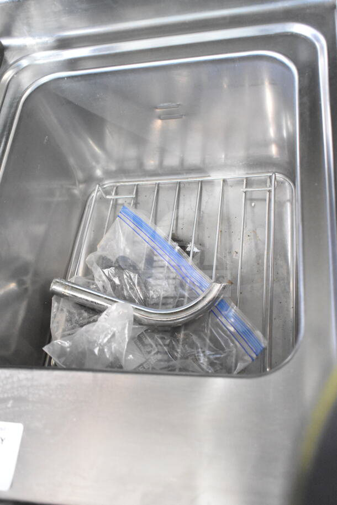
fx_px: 526
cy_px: 252
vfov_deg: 51.3
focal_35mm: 38
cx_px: 168
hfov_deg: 35.5
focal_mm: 25
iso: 8000
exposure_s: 1/40
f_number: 4
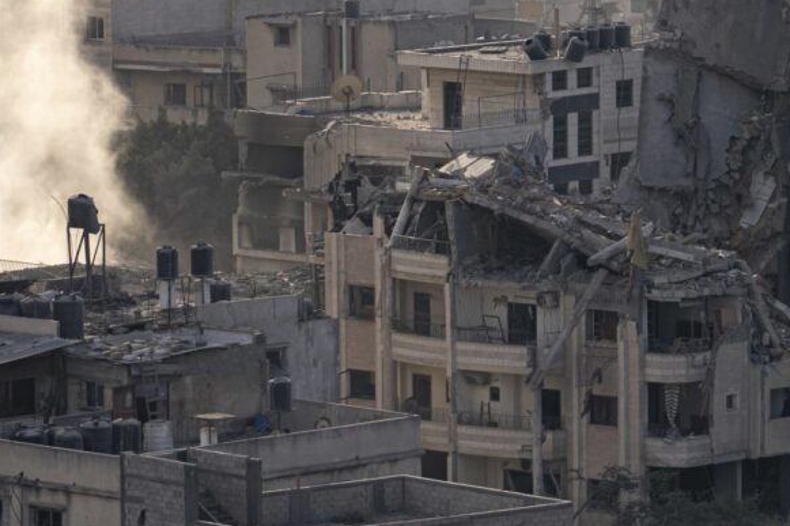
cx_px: 749
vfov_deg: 3.7
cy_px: -34
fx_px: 8117
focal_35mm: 370
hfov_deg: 5.6
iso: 250
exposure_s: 1/800
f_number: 6.3
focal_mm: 140
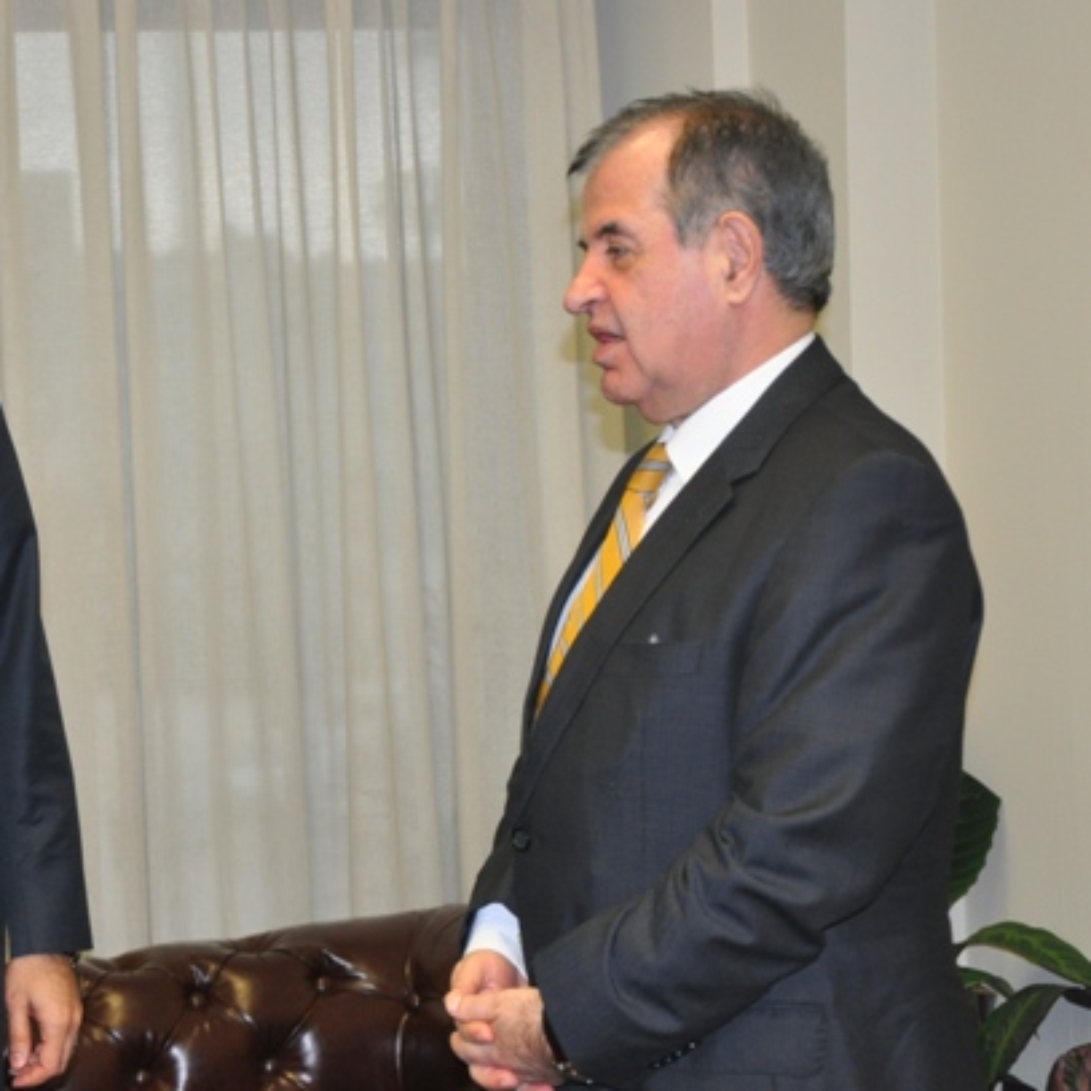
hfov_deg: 21.3
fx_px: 2880
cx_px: 276
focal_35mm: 81
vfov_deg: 21.4
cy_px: 515
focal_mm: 35
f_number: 4.5
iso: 800
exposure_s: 1/60
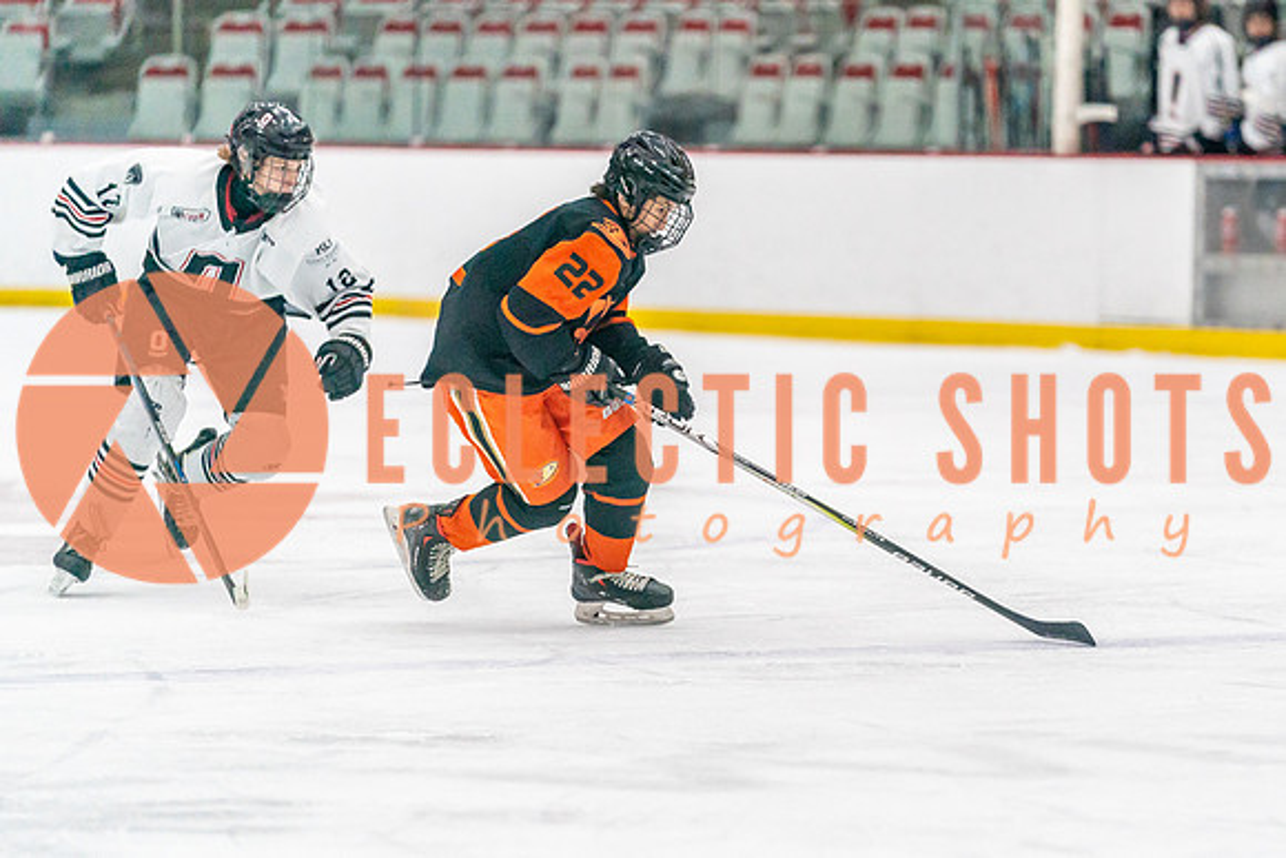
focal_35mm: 255
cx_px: 820
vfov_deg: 5.4
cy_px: 455
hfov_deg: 8.1
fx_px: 9116
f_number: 2.8
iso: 3200
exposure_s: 1/1250
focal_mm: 200
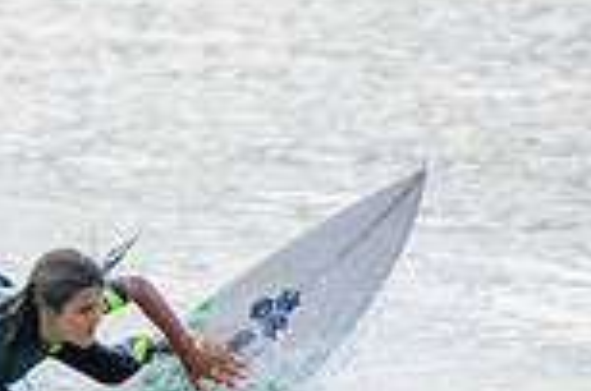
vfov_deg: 0.6
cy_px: 565
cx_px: -65
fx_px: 37123
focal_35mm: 2266
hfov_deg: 0.9
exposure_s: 1/2000
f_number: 5.6
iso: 450
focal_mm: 400
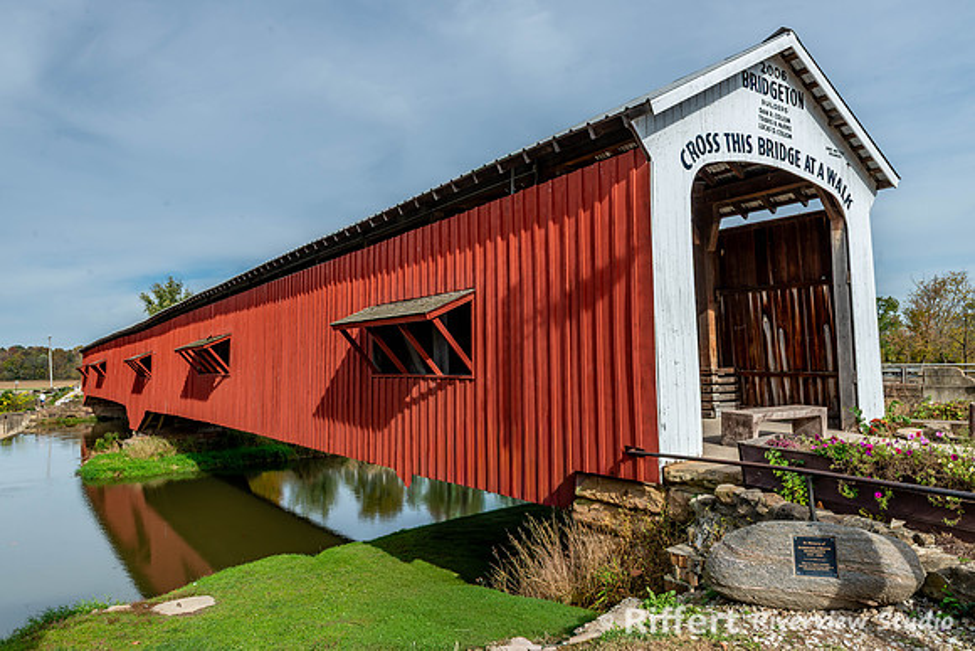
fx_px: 650
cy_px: 326
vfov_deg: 53.2
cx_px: 488
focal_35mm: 24
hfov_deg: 73.7
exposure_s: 1/200
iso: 160
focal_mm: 24
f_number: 10
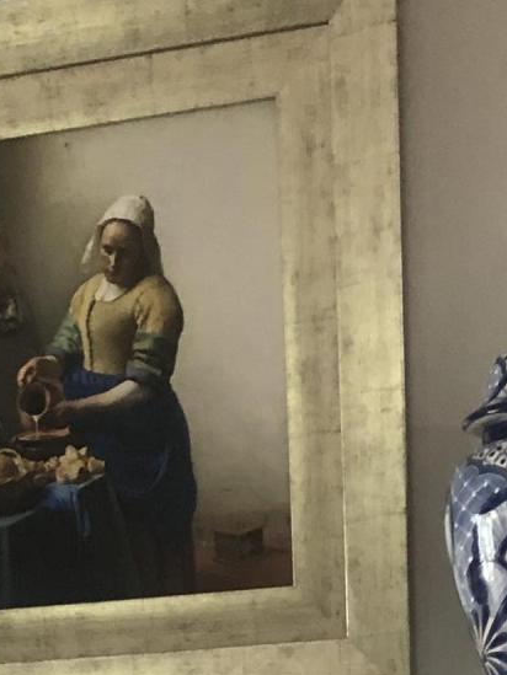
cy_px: 1190
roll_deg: +2.3
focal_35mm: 102
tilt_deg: -13.2
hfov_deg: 14.4
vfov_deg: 16.4
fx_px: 1991
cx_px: 122
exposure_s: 1/13
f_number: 1.8
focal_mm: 4
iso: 100
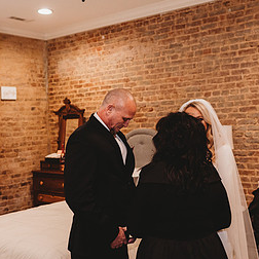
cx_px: 132
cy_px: 117
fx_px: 398
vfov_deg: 36.0
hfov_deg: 36.1
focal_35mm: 47
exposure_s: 1/160
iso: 500
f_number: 2.2
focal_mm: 24
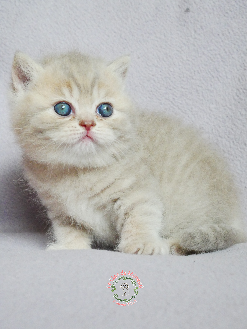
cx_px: 124
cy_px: 164
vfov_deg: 27.0
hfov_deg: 20.5
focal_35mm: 72
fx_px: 684
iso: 3200
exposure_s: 1/320
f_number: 8
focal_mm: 36
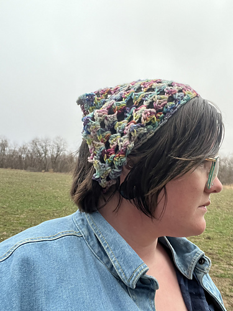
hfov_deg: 46.8
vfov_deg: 60.0
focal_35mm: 30
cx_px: 116
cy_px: 156
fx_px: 269
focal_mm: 2.71
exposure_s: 1/60
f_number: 2.2
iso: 200
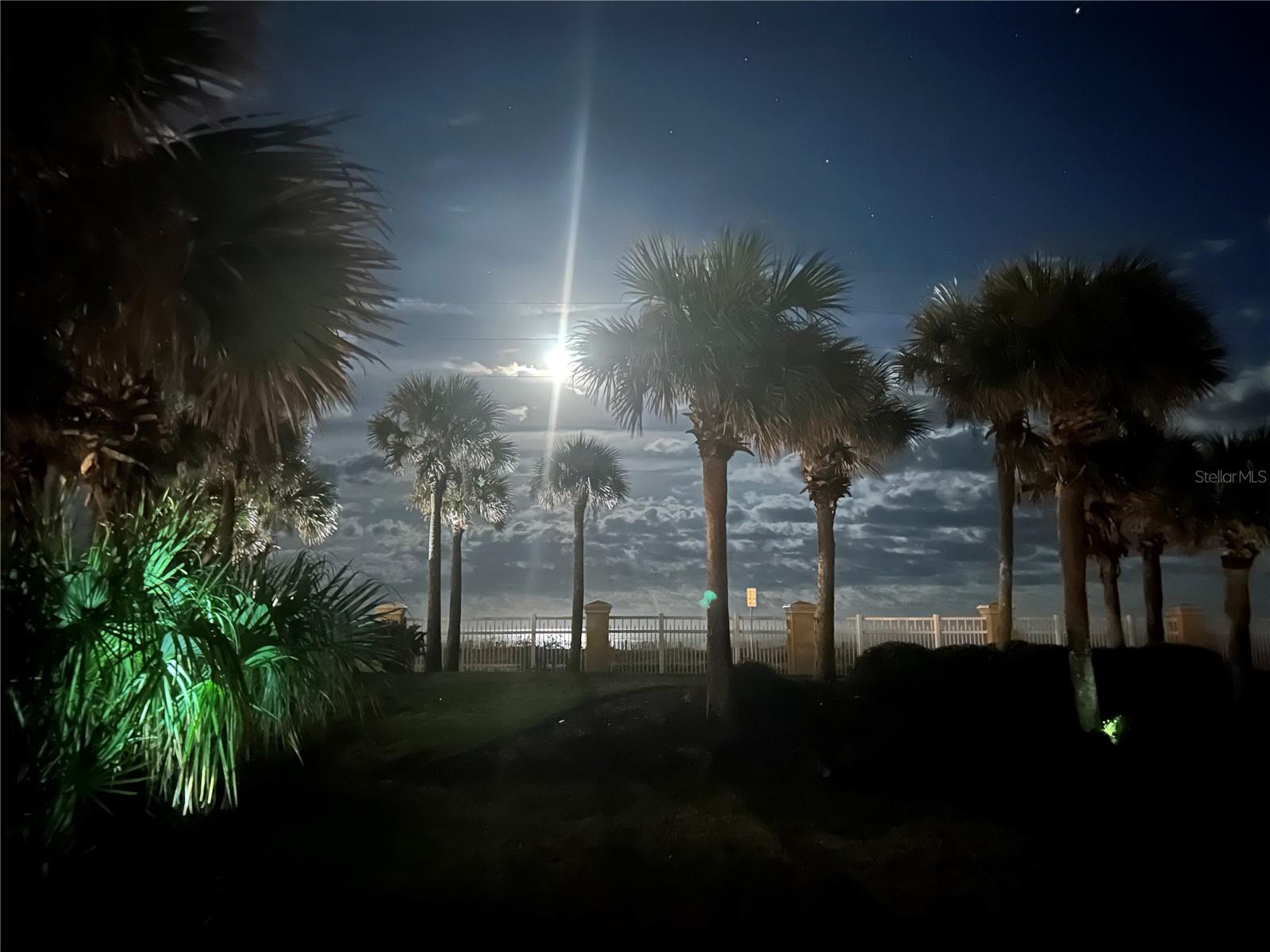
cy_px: 476
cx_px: 635
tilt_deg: +10.2
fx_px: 954
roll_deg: +1.1
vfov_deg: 53.1
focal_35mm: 26
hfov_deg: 67.3
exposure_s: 1/2
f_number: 1.5
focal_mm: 5.7
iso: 2500
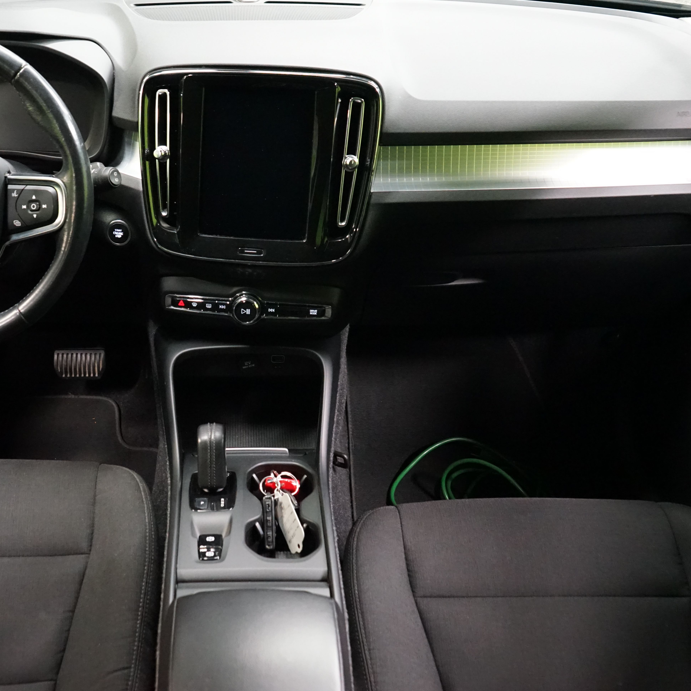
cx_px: 241
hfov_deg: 44.4
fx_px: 836
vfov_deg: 44.9
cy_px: 353
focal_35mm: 37
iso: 6400
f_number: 5
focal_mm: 28
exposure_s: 1/50
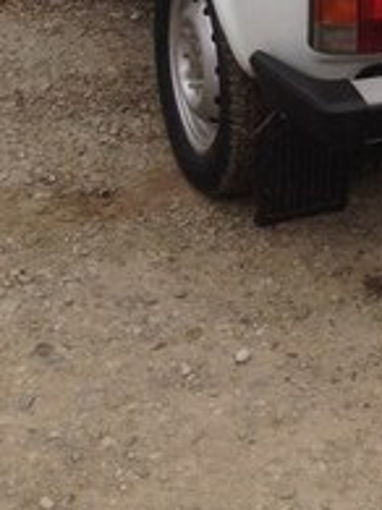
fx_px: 1237
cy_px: -126
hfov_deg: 17.0
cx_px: 424
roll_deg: -1.2
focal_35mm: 84
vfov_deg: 21.4
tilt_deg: -11.7
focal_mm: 4.12
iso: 64
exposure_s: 1/120
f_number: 2.4
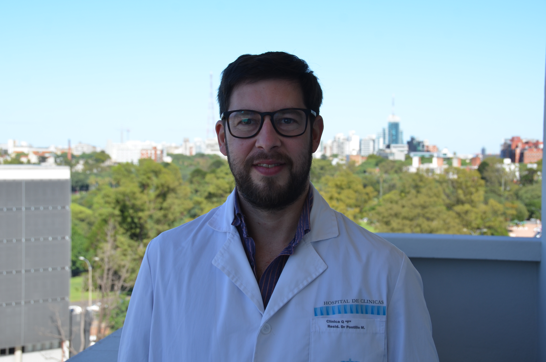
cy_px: 181
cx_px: 273
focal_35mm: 60
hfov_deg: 33.5
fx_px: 908
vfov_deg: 22.5
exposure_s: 1/250
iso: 125
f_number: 8
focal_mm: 40
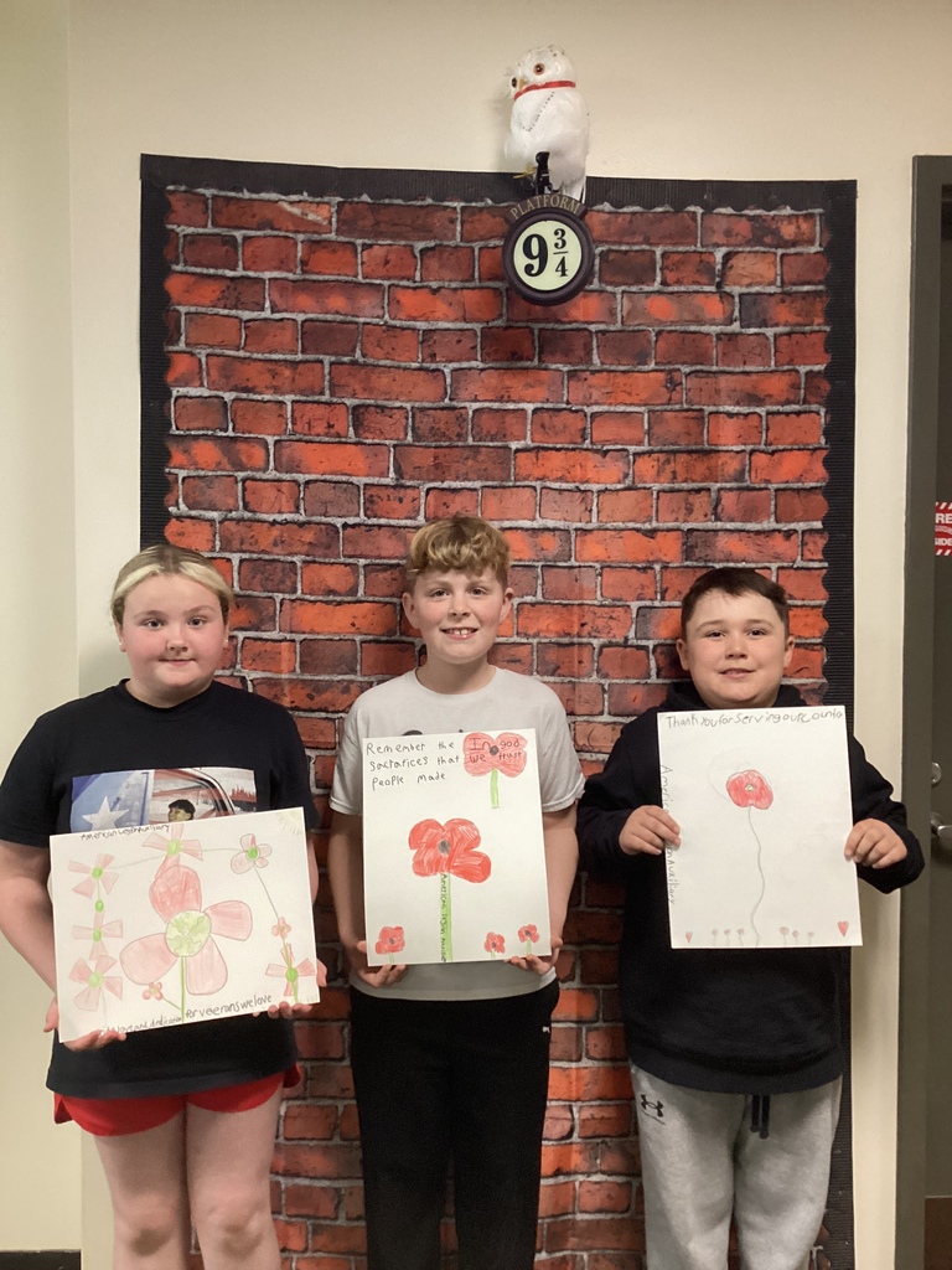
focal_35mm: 31
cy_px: 635
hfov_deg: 45.4
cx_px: 476
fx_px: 1137
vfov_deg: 58.4
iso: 320
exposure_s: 1/60
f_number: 2.4
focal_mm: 3.3
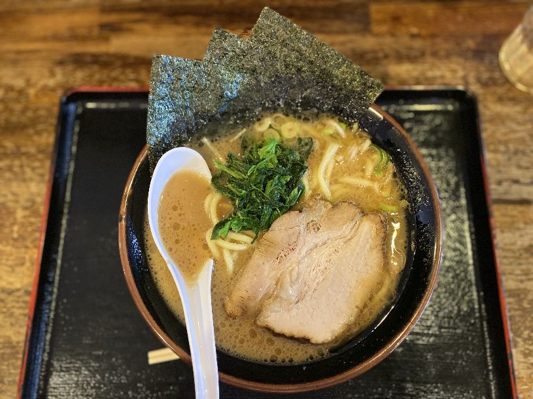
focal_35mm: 26
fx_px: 400
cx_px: 266
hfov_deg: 67.3
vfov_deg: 53.1
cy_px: 200
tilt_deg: -75.7
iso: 640
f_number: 1.8
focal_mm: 4.25
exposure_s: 1/40
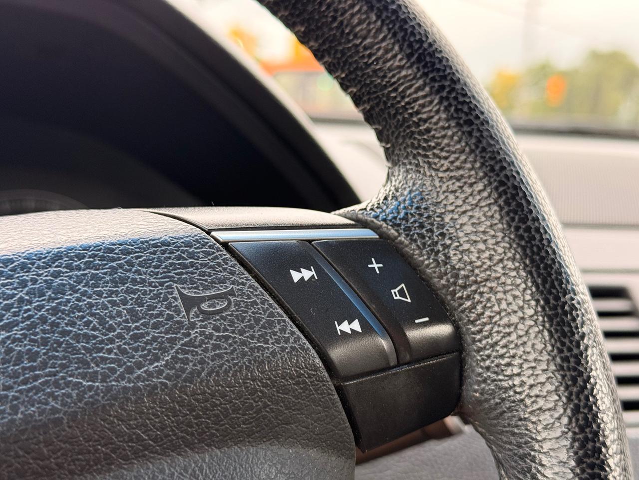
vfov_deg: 30.3
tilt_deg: -7.1
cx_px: 320
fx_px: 886
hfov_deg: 39.7
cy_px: 240
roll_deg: -3.5
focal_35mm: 48
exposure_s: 1/121
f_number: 1.78
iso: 64
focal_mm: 6.76
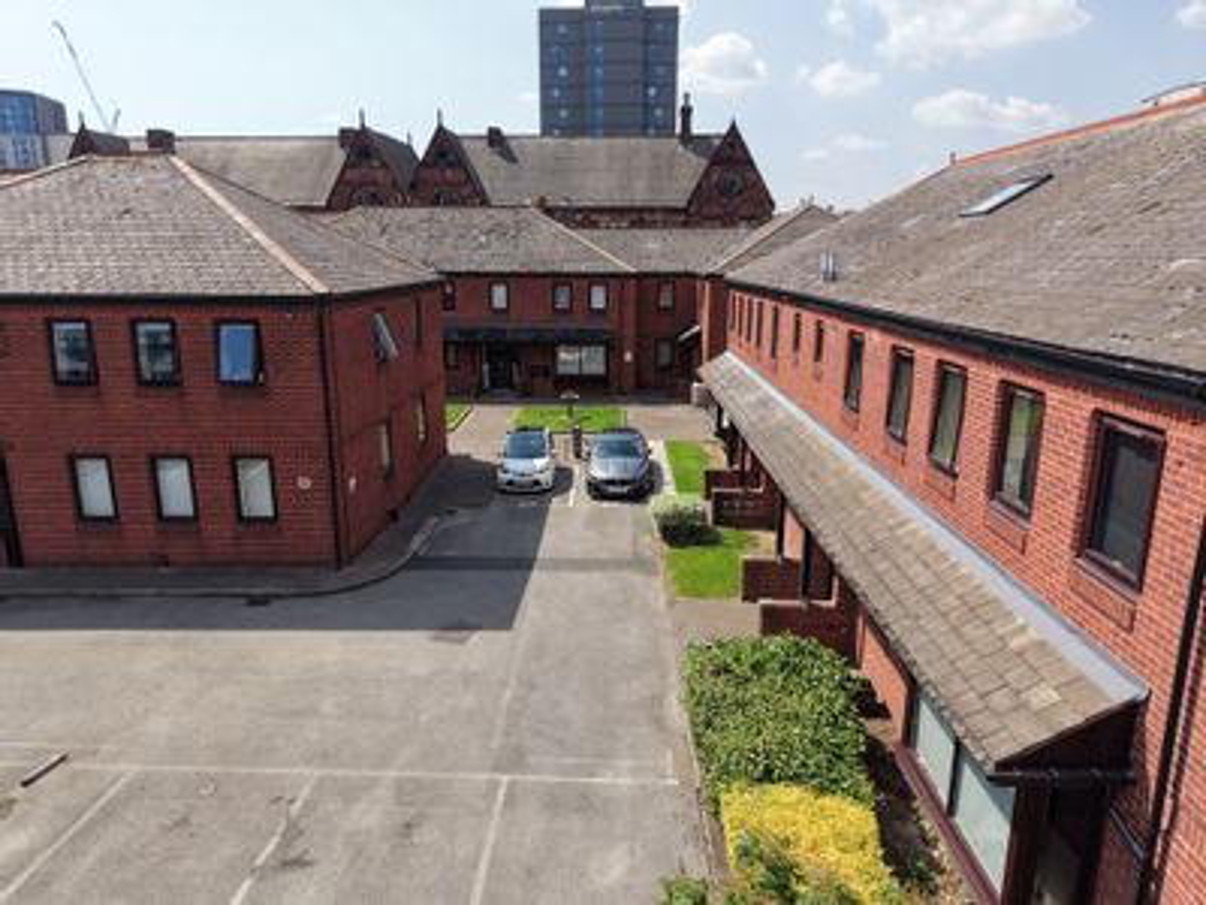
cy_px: 452
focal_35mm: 24
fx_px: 836
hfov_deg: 71.6
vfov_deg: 56.8
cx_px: 603
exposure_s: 1/1600
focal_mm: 8.67
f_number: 1.8
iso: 100
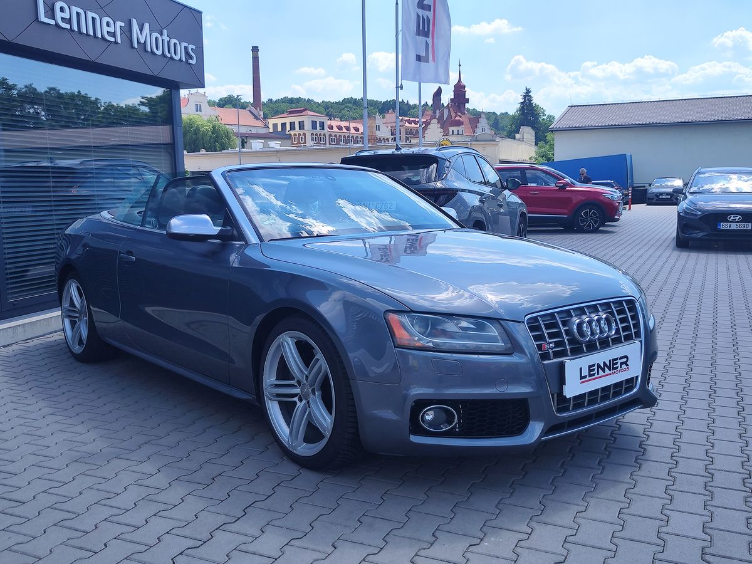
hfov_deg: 73.9
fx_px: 500
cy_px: 282
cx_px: 376
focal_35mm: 23
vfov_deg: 58.9
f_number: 1.69
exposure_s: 1/912
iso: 50
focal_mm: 7.01
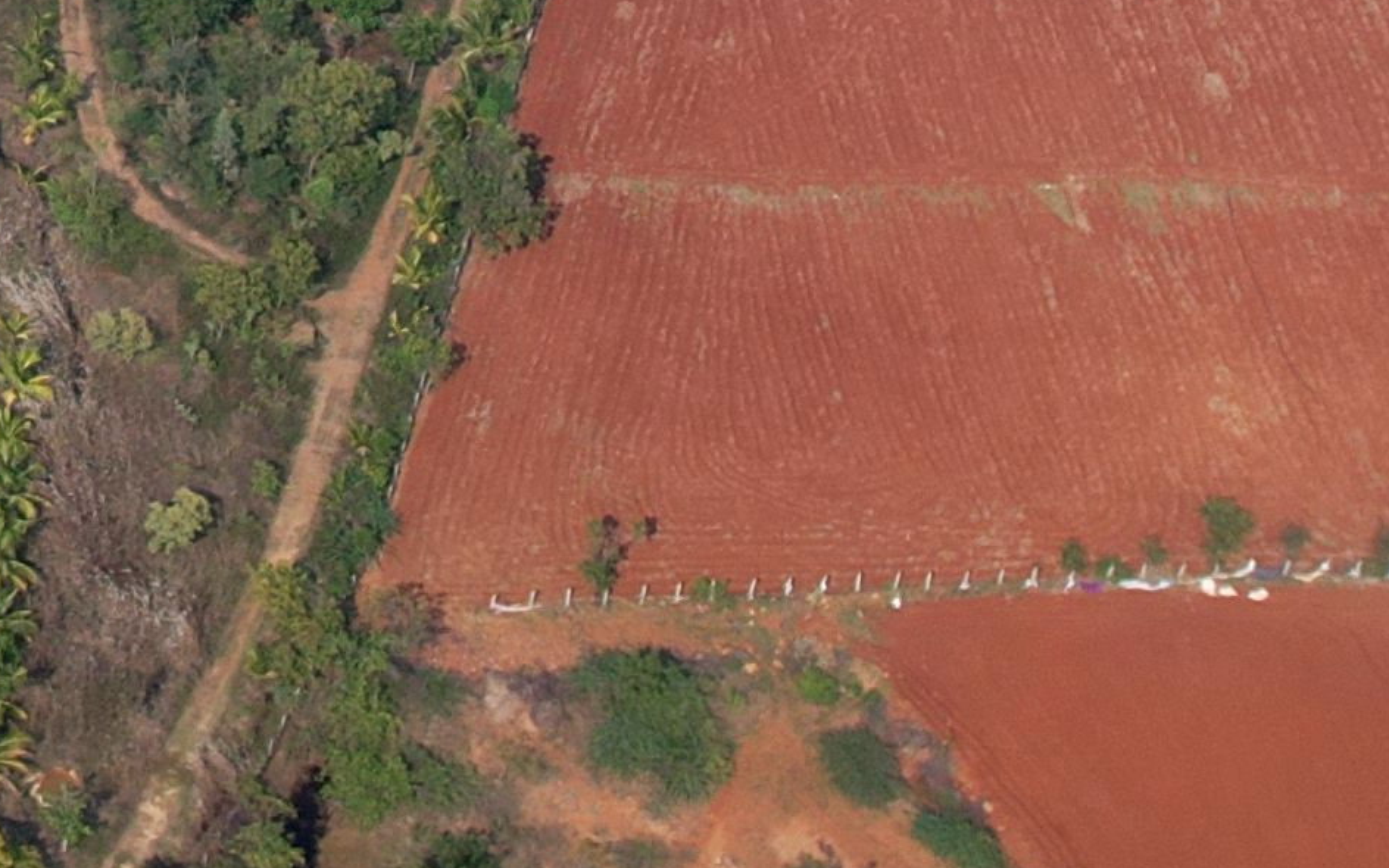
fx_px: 4921
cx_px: -1079
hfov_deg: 14.3
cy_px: -867
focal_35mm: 130
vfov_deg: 9.4
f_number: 2.8
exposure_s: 1/1500
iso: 110
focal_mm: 8.38
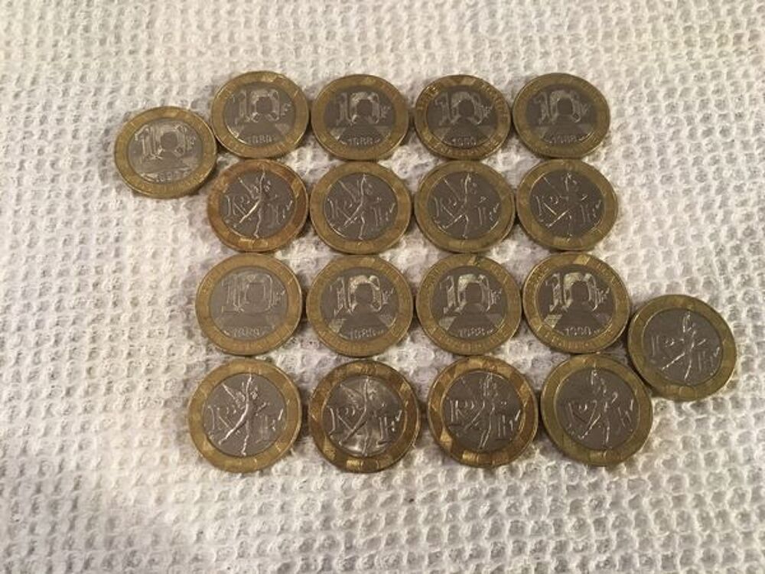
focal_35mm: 29
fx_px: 641
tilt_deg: -71.7
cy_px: 287
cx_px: 382
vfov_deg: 48.2
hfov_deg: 61.7
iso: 200
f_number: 2.2
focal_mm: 4.15
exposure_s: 1/20
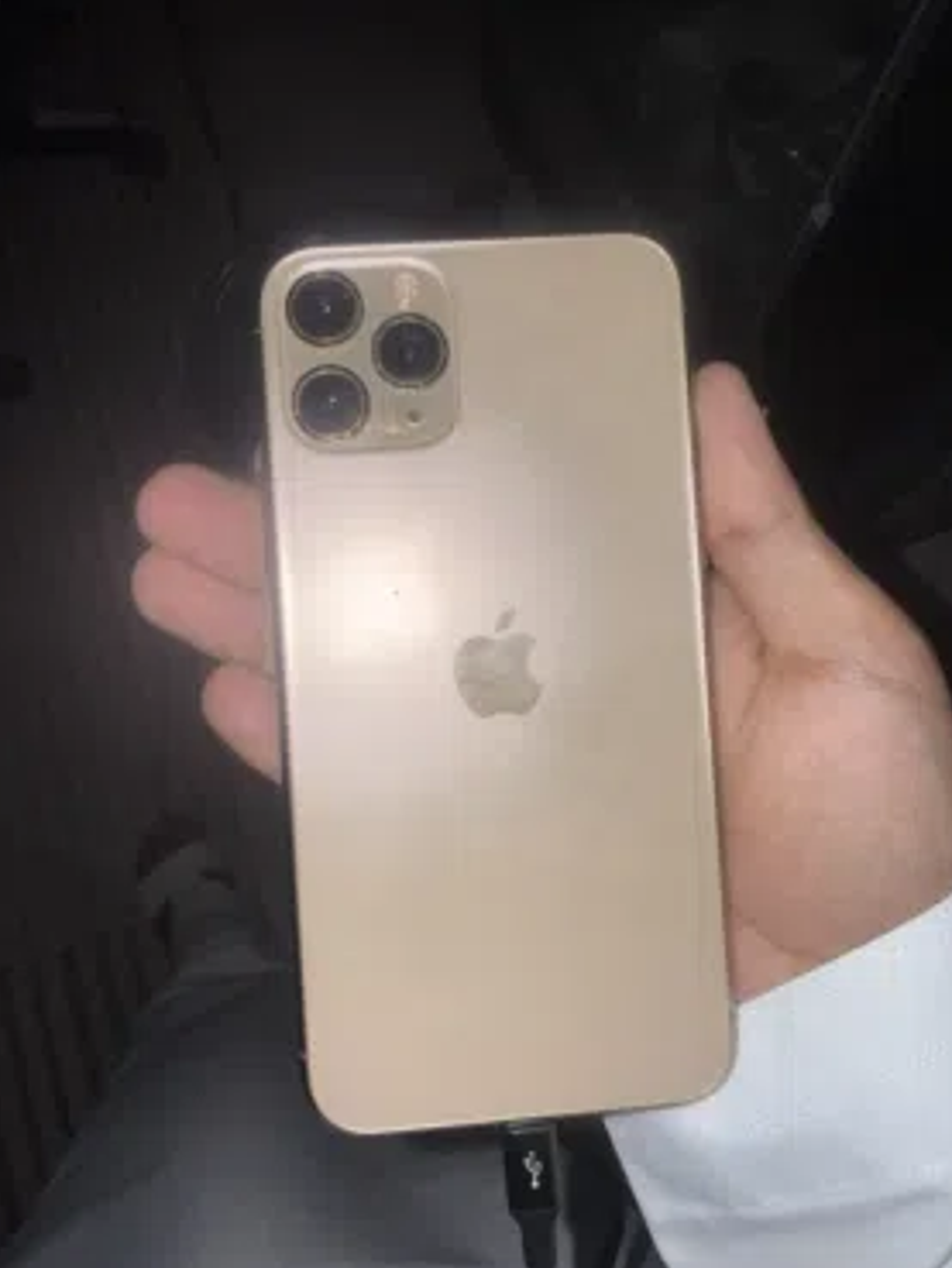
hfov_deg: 53.1
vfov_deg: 67.3
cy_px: 629
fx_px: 953
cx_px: 488
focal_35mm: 26
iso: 12
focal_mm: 2.22
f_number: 2.2
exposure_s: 1/161
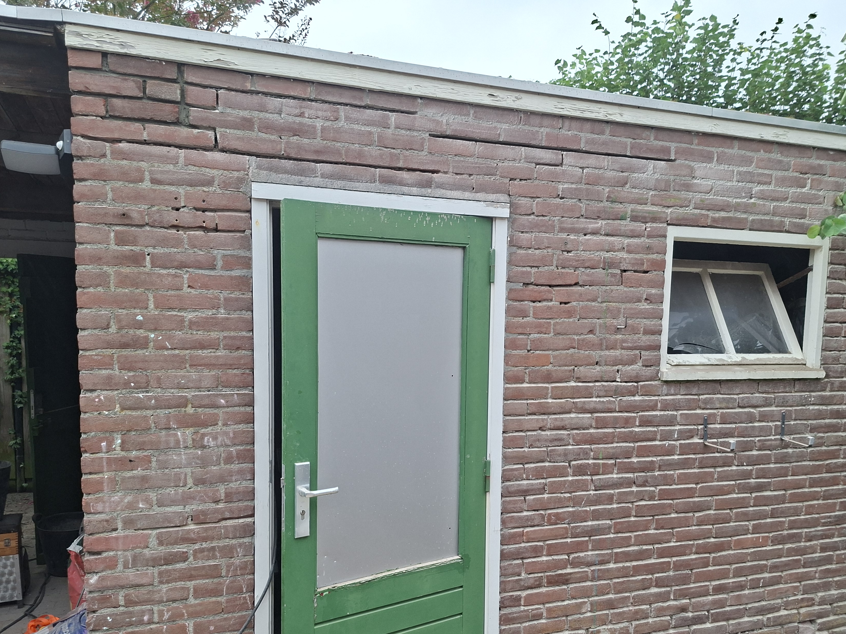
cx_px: 452
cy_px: 377
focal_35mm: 28
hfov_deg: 63.4
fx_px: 684
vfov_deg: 49.5
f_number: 1.8
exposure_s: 1/100
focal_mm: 5.54
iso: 50
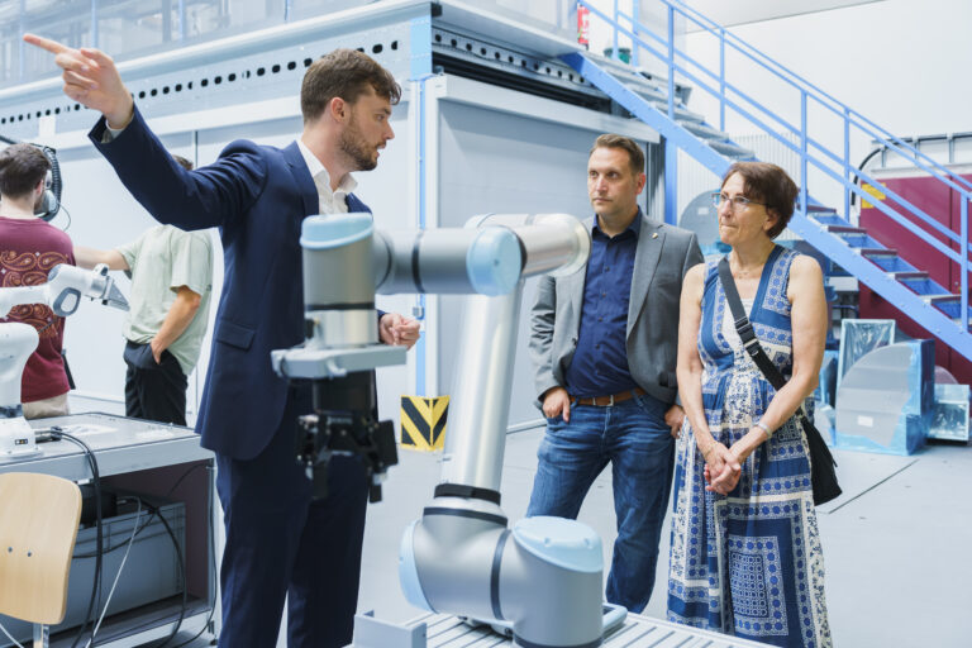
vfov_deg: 38.9
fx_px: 918
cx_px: 486
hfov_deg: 55.8
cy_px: 324
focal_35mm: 34
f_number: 3.5
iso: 1600
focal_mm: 34
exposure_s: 1/200
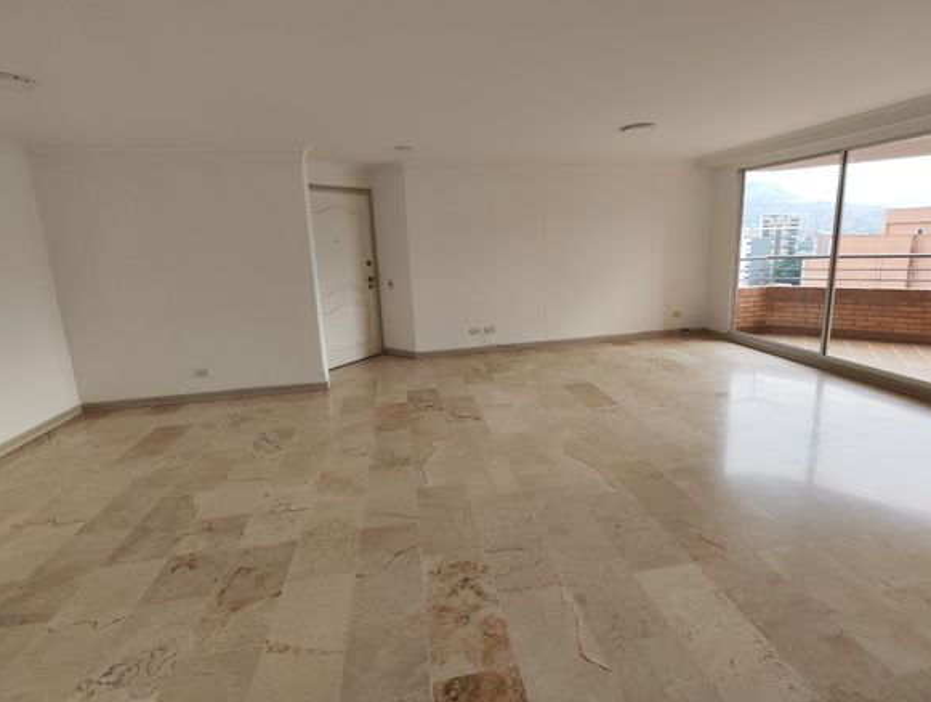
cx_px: 478
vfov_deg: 78.1
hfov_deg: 94.4
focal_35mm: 16
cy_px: 321
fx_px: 431
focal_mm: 2.16
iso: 101
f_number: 2.2
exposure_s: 1/120
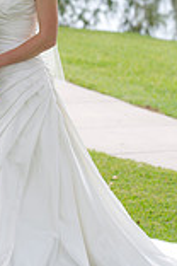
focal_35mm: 303
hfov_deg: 4.5
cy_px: 24
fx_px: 2234
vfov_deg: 6.8
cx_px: 52
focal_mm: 105
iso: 320
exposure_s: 1/250
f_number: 3.5
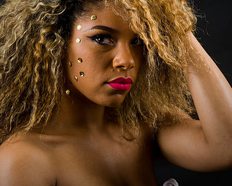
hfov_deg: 8.4
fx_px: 1580
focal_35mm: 230
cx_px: 66
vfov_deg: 6.7
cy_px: 53
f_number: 5.6
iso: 200
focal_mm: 140
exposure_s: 1/125
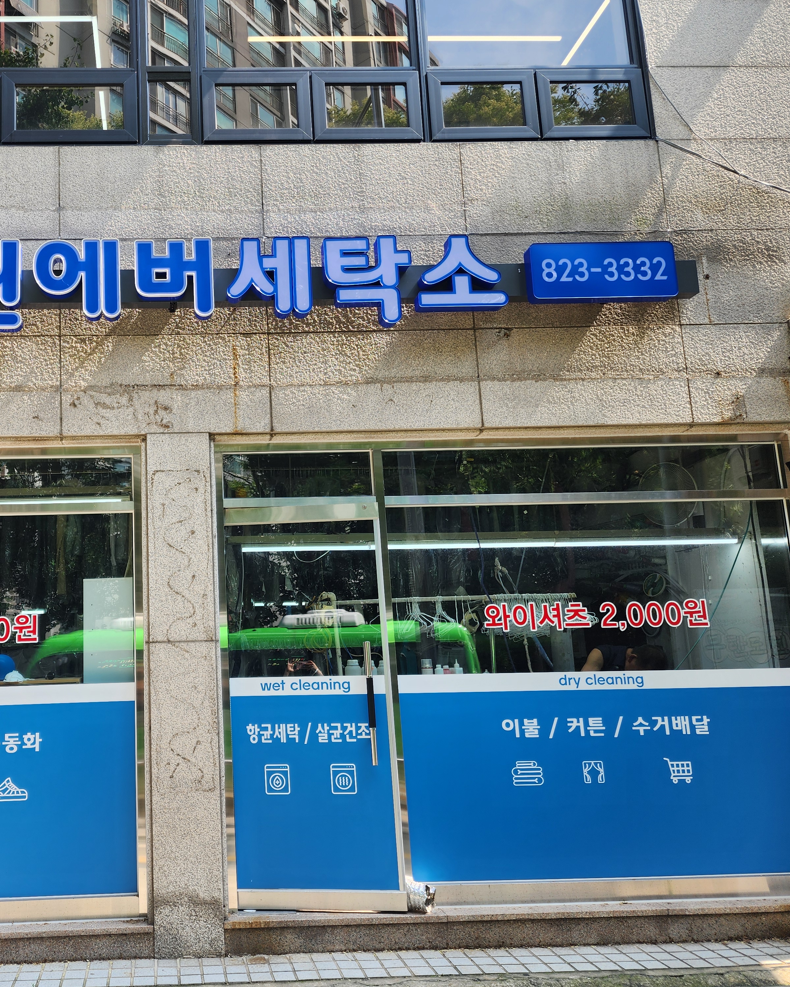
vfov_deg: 58.8
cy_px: 493
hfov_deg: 46.7
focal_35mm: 30
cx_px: 195
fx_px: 877
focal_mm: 6.4
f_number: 1.8
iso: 12
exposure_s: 1/183
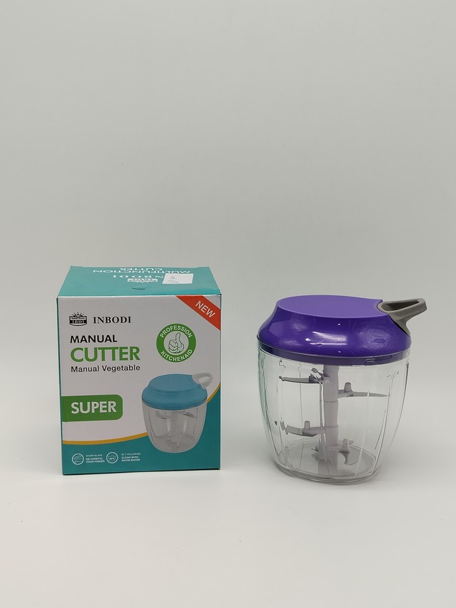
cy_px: 304
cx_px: 228
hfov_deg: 30.3
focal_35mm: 48
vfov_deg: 39.7
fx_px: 843
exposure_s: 1/100
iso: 157
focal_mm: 5.25
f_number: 1.75
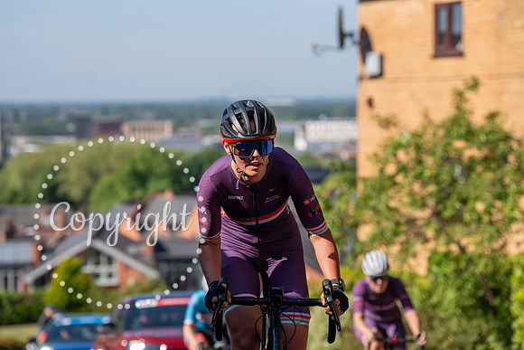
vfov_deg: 12.3
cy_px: 175
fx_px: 1616
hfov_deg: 18.4
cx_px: 262
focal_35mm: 111
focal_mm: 111
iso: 100
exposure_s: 1/1000
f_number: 3.5
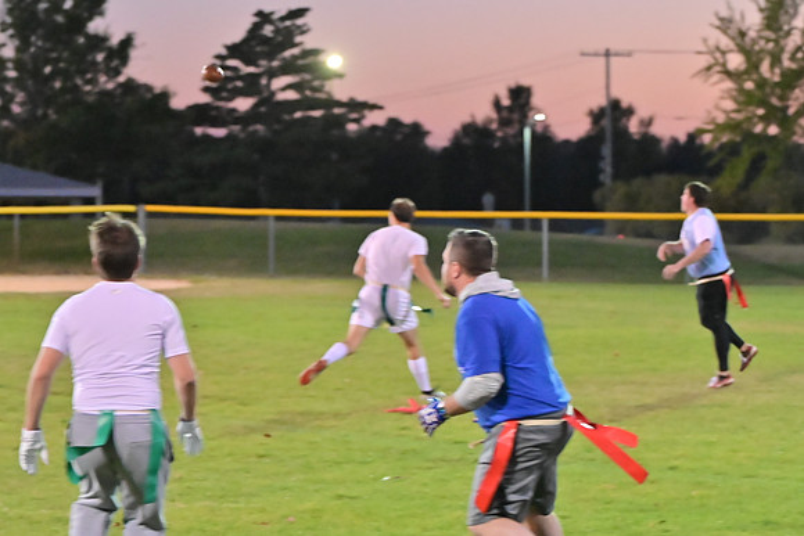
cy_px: 268
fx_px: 3507
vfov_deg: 8.7
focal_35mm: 157
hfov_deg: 13.1
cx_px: 402
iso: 6400
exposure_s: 1/250
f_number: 4
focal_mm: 105
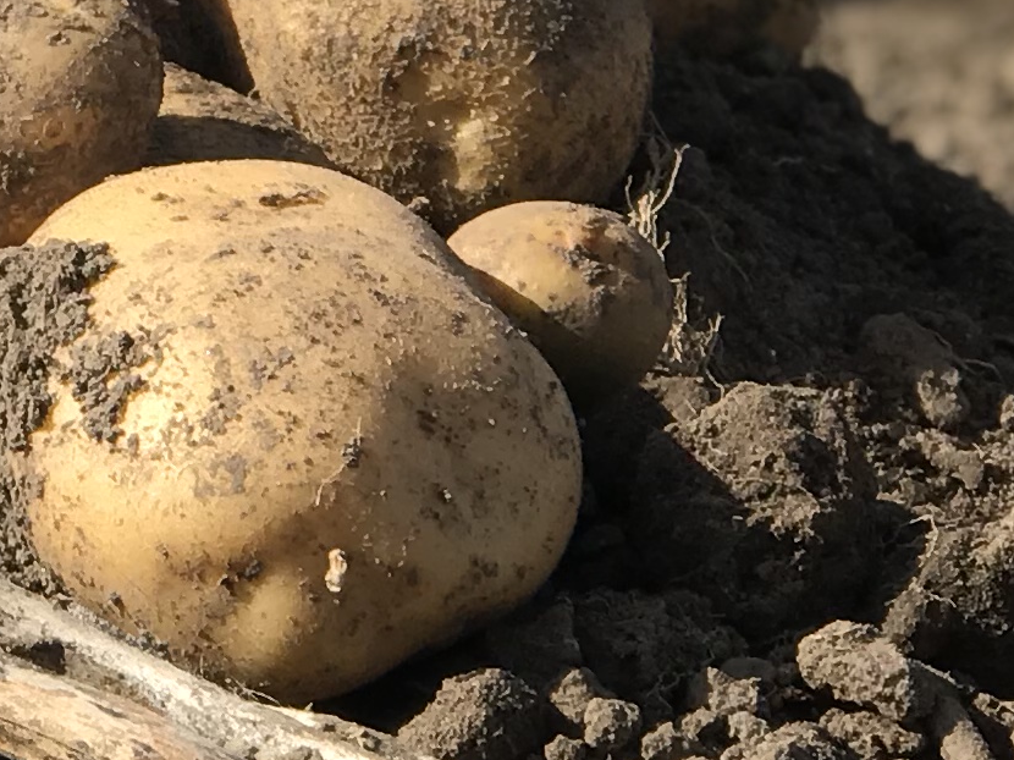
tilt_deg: -9.7
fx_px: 8112
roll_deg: -5.4
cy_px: -35
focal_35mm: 277
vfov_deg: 5.3
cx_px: -95
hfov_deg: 7.1
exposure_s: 1/694
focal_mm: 6.6
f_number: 2.8
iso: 20
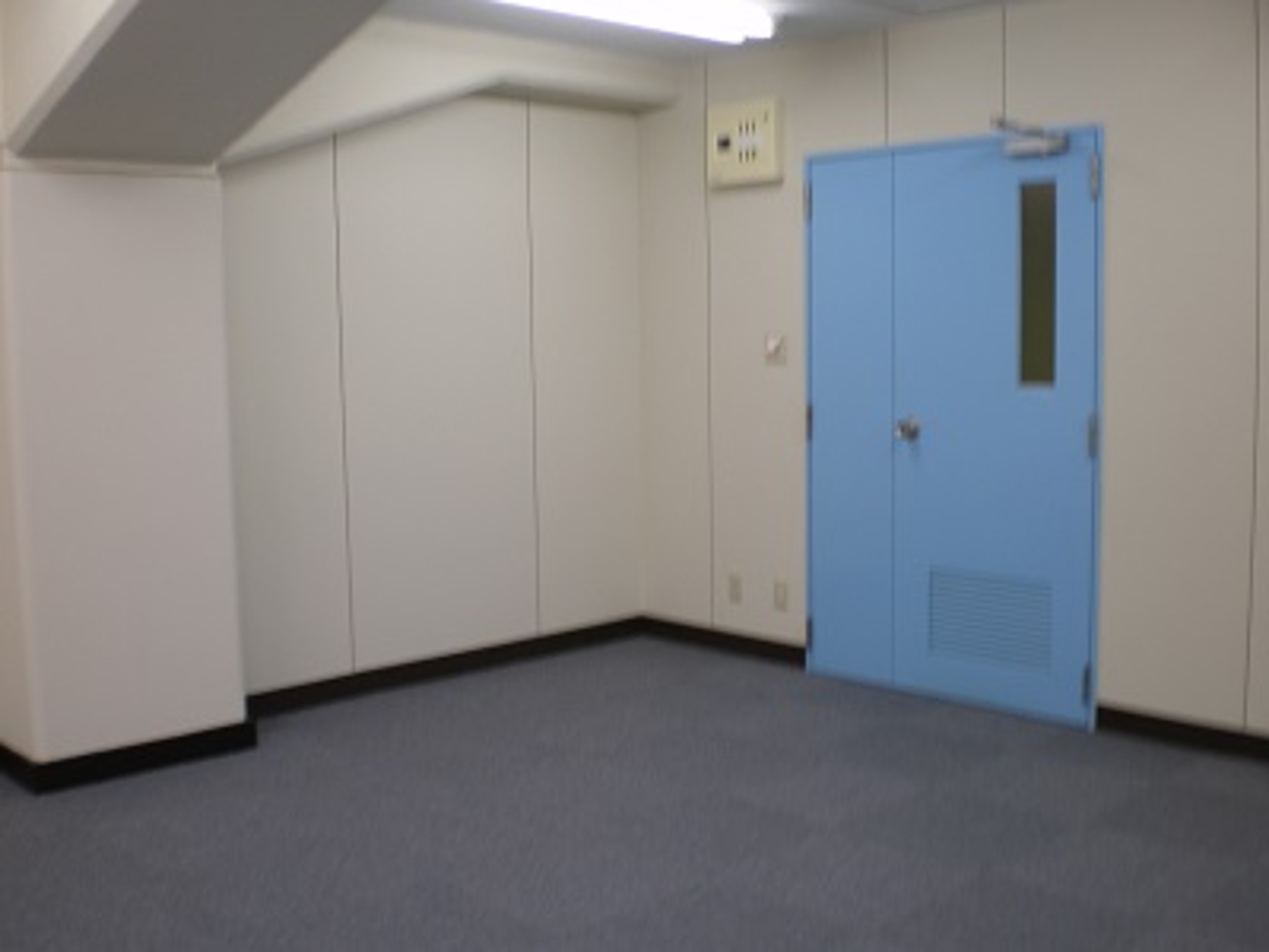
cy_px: 476
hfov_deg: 49.0
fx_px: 1393
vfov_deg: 37.7
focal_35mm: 38
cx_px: 634
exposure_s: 1/30
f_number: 3.1
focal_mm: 6.3
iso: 64
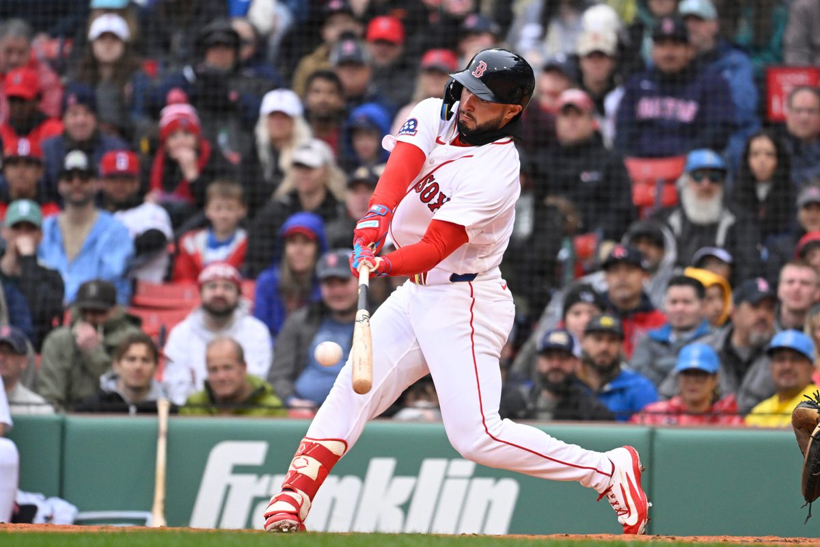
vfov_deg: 3.0
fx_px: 10477
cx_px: 410
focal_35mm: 460
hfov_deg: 4.5
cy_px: 274
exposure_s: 1/2500
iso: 3200
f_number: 5.6
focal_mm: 460
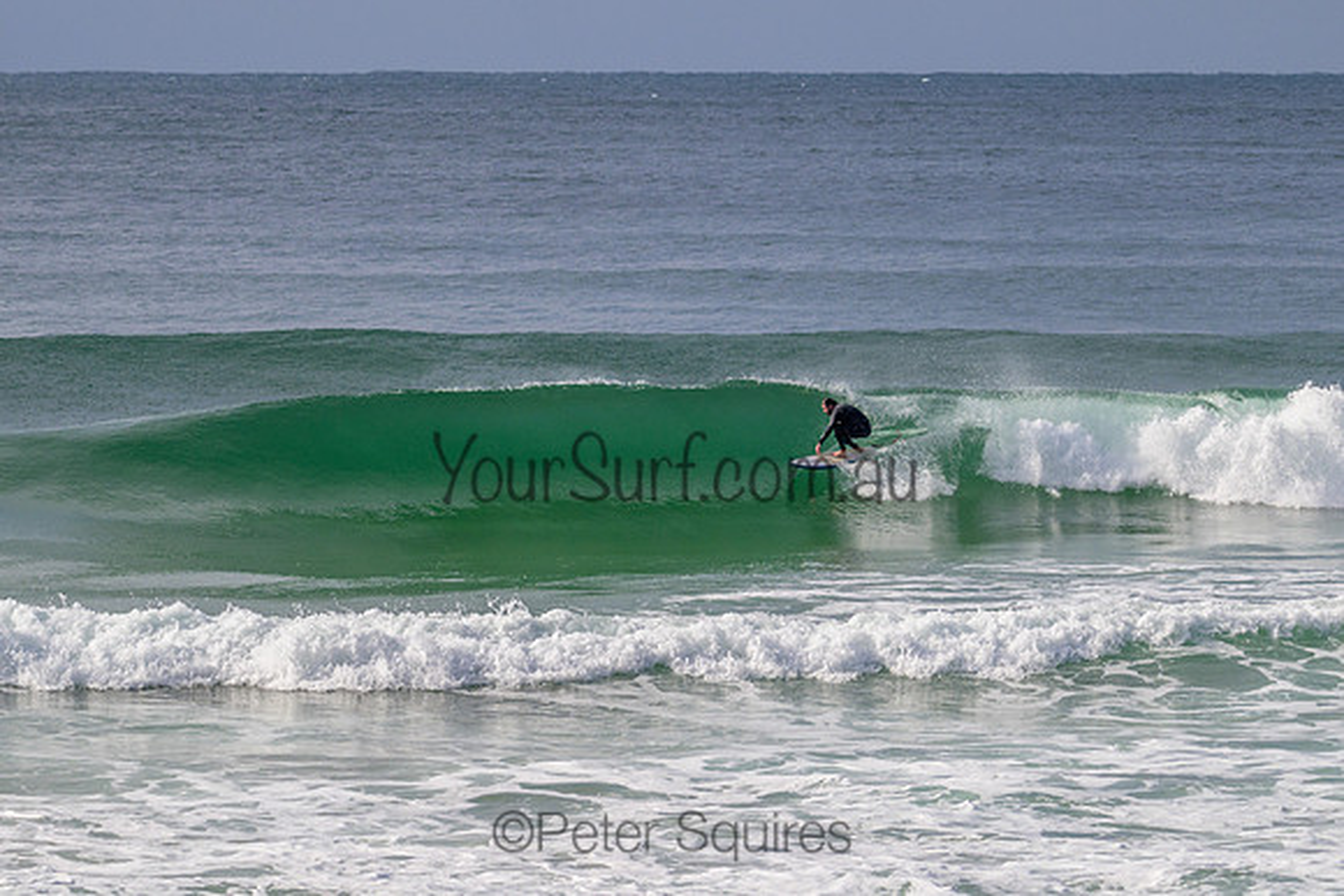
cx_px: 811
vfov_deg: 5.0
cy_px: 463
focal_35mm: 275
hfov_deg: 7.5
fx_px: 10272
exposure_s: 1/2000
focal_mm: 200
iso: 560
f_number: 9
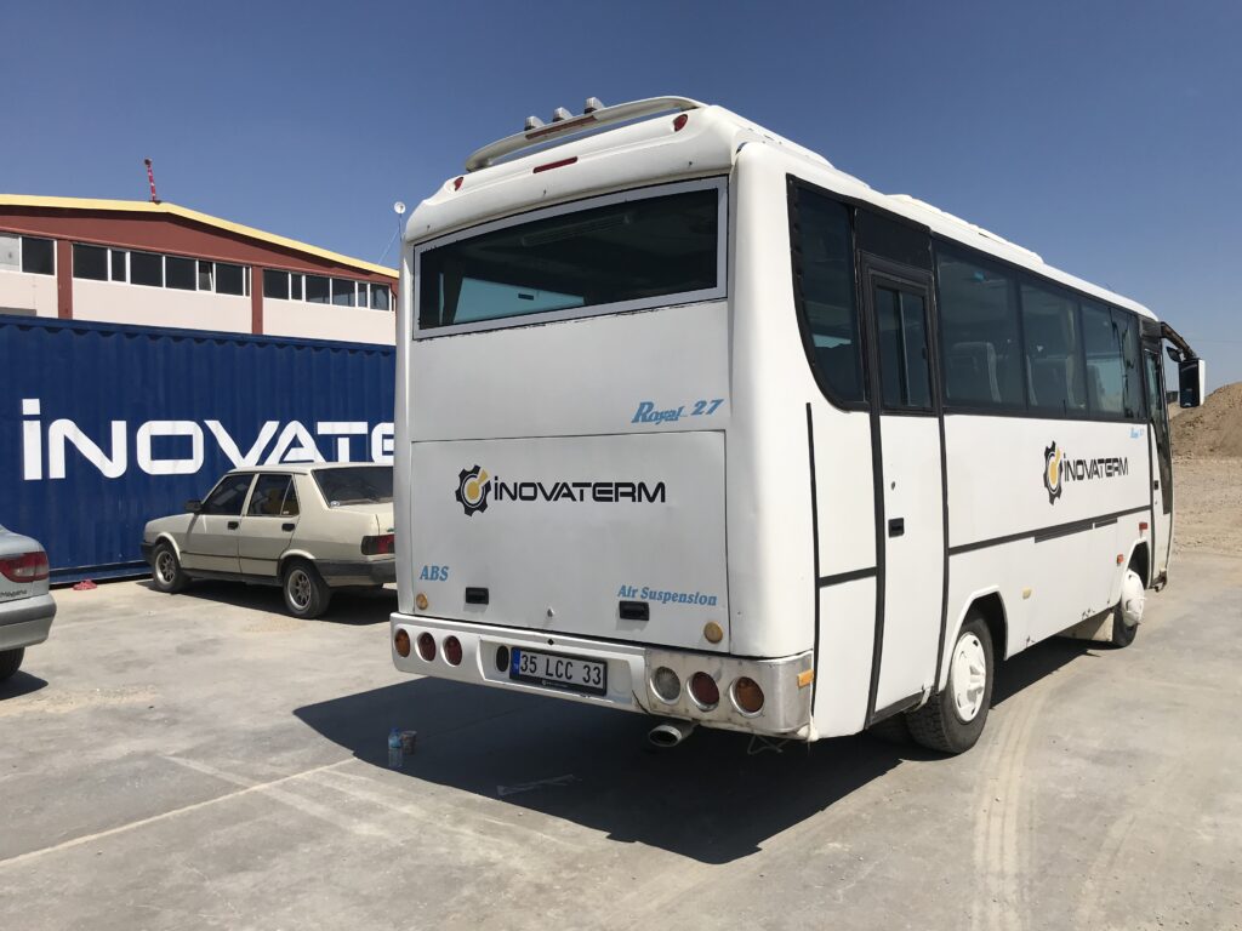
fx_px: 1005
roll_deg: -0.4
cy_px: 466
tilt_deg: -1.5
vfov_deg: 49.7
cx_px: 621
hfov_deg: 63.4
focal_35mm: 28
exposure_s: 1/5650
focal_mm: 3.99
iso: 20
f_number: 1.8
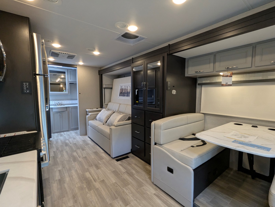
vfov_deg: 78.2
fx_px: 127
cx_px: 138
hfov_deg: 94.4
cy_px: 104
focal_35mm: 16
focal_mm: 2.35
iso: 126
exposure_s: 1/68.6
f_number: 2.2
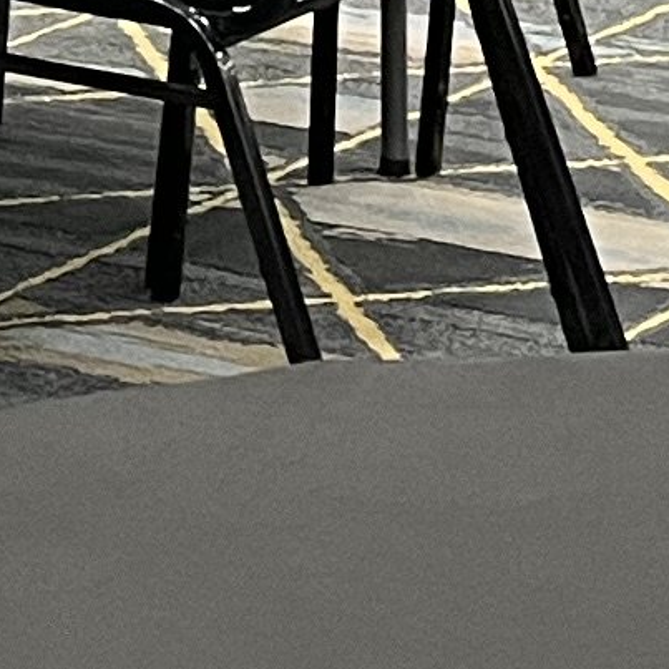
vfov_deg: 7.3
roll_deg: +1.7
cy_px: -754
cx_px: 470
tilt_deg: -4.7
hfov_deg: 7.6
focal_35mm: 230
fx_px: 5029
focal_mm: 5.1
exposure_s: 1/96
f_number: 1.6
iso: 125
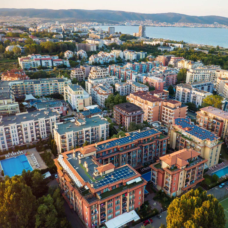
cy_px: 114
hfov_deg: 52.2
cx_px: 136
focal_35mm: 31
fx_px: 231
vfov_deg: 52.5
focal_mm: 4.73
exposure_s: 1/1250
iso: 1600
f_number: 2.2
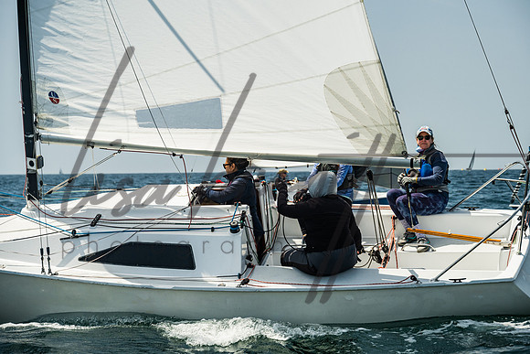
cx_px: 279
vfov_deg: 11.8
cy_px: 168
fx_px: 1706
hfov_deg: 17.7
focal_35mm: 116
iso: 320
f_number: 6.3
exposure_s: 1/1250
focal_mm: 110
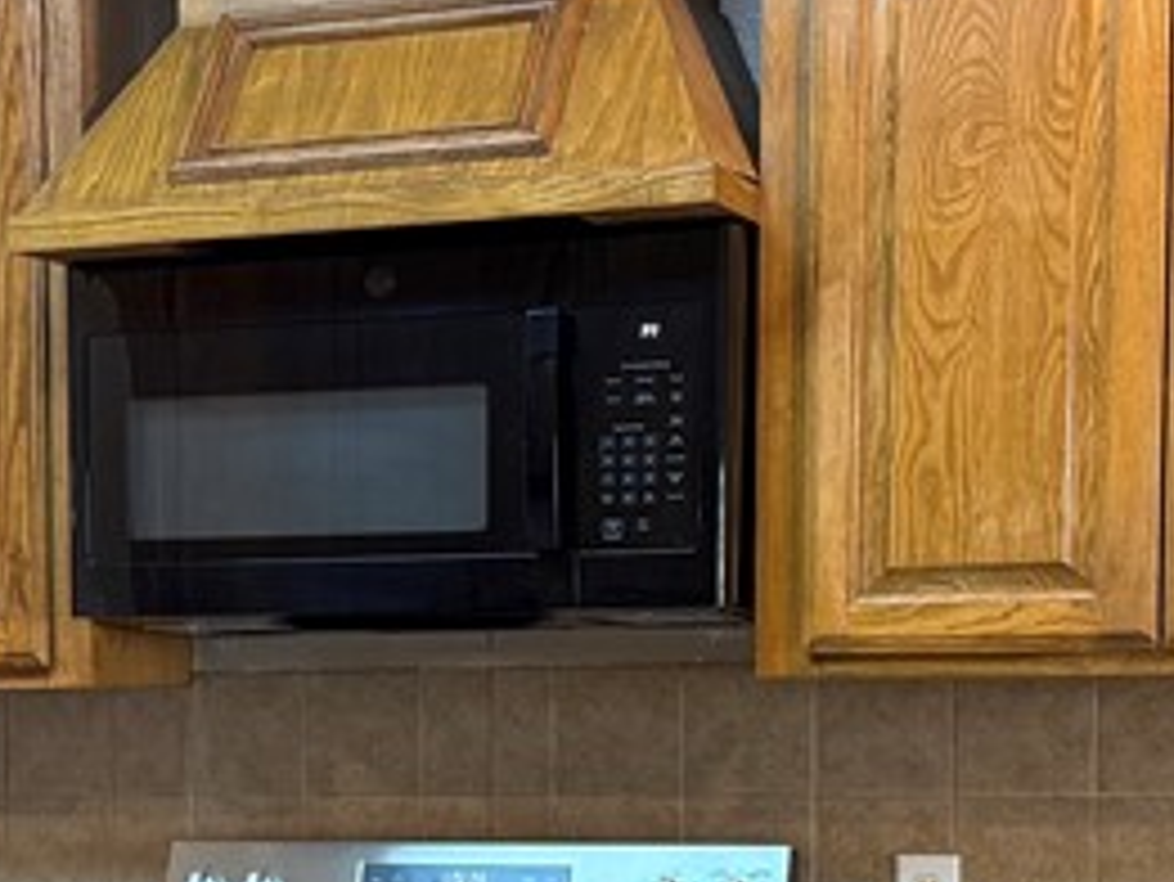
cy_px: 878
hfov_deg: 20.5
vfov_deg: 15.5
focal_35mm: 94
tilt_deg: -3.8
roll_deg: +0.4
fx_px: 3189
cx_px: 148
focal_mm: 6.76
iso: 250
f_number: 1.78
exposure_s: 1/60
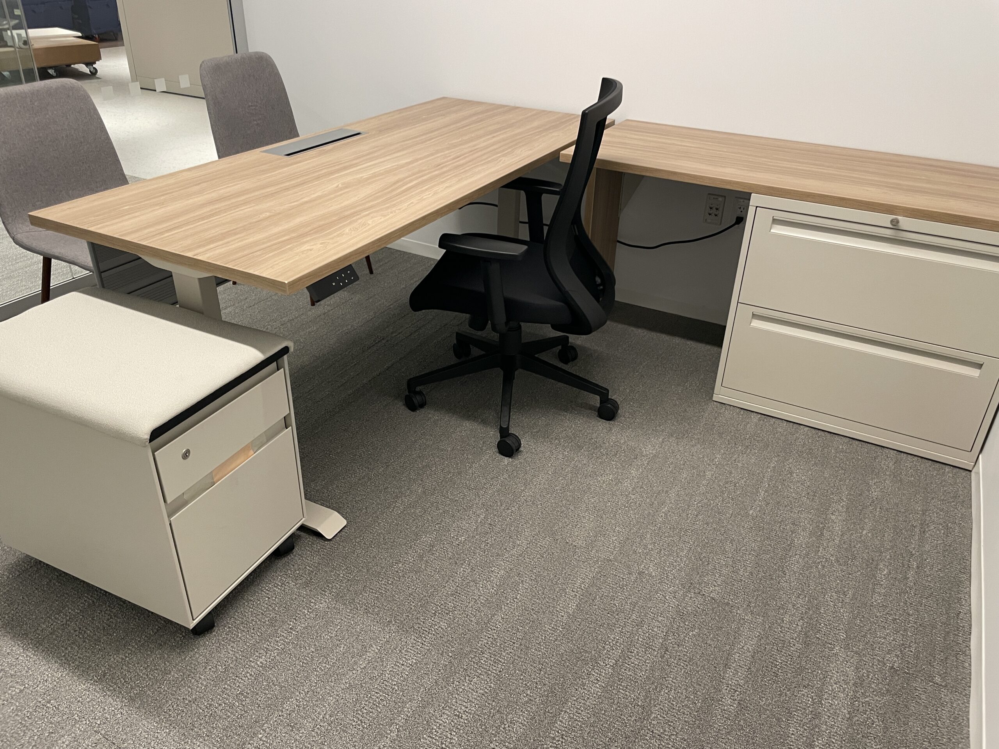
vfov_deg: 53.1
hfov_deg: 67.3
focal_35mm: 26
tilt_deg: -28.6
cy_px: 374
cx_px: 500
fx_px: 750
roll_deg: -2.1
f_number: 1.6
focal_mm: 4.2
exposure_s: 1/60
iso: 160
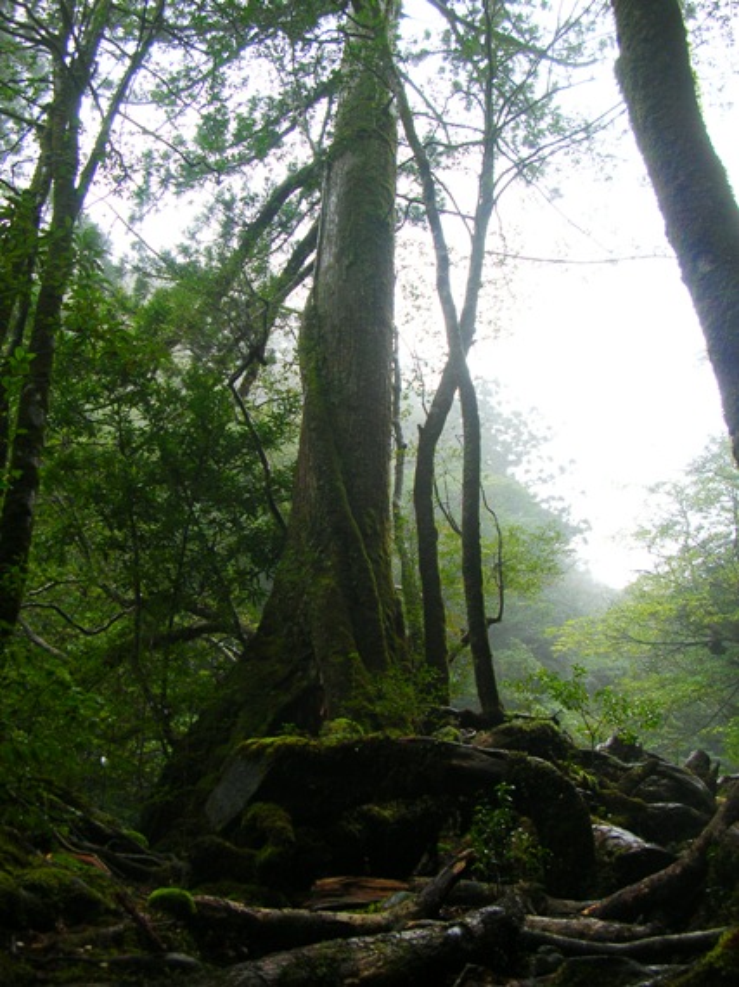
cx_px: 370
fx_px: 997
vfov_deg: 52.6
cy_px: 494
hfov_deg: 40.7
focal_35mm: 35
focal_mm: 5.8
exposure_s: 1/15.3
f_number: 2.8
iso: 50
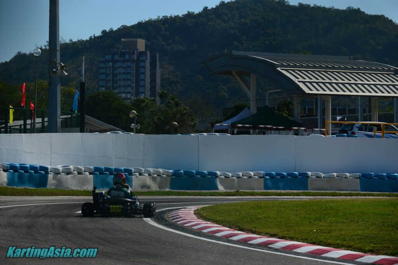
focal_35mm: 140
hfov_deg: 14.7
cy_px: 132
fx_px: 1546
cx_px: 199
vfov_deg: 9.8
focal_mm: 140
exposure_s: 1/1600
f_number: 4
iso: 100
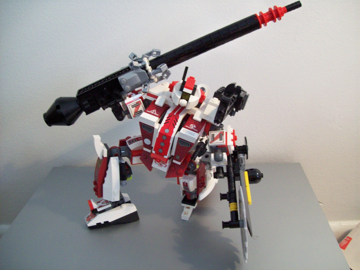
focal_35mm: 36
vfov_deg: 39.7
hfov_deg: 51.4
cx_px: 180
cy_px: 135
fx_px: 374
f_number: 2.7
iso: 160
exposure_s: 1/14.9
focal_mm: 6
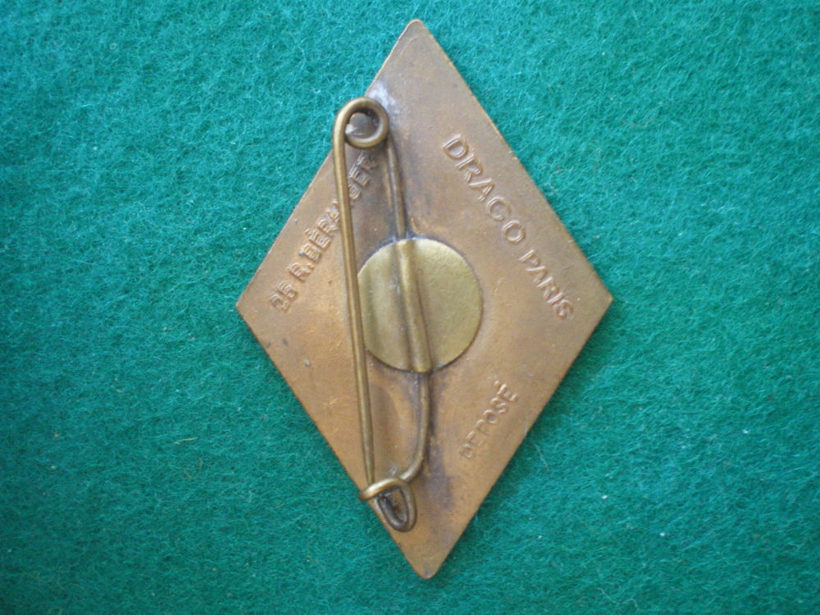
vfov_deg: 37.7
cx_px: 410
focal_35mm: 38
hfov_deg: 49.0
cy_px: 308
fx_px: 900
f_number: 3.1
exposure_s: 1/6
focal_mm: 6.3
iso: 400
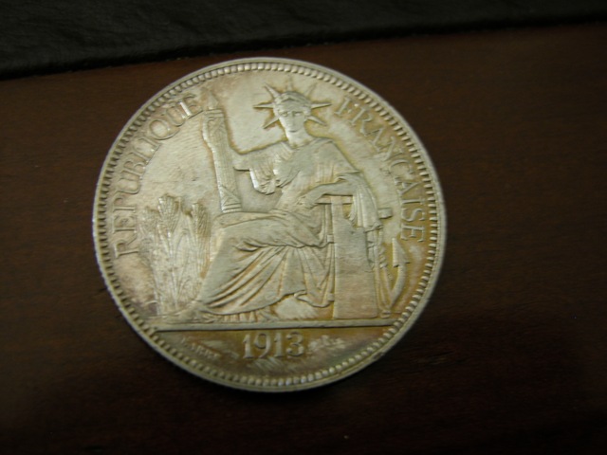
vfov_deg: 29.1
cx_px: 304
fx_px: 877
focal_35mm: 50
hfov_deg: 38.2
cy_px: 228
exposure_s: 1/6.4
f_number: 3
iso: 100
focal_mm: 12.7
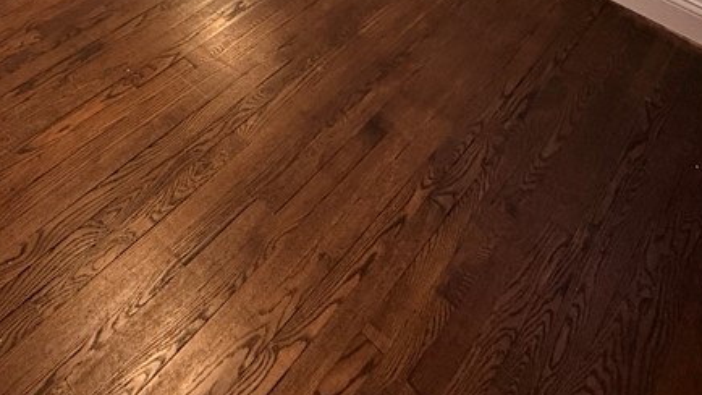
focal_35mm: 36
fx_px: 670
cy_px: -191
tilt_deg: -26.1
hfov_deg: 53.6
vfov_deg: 25.2
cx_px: 205
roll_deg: -2.7
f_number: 2.2
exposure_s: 1/60
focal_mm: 2.22
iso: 400
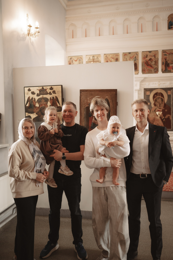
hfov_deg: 37.9
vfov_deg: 54.4
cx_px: 86
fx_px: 252
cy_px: 130
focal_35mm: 35
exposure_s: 1/200
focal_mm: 35
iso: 640
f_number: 1.8
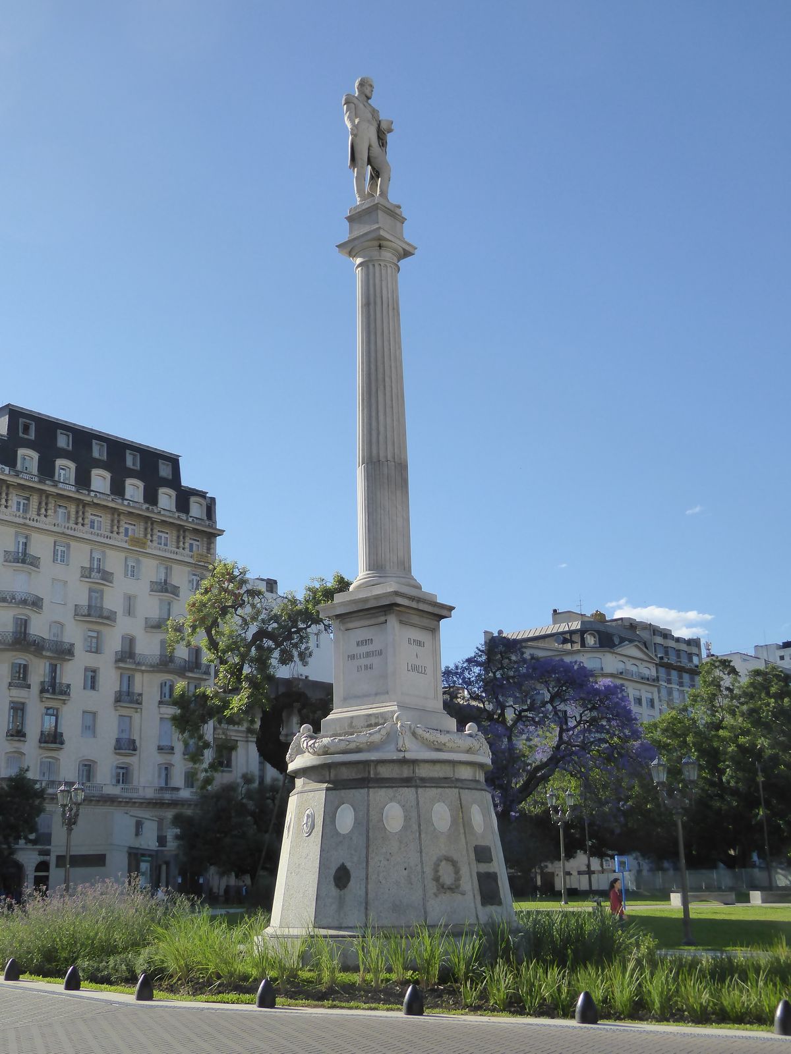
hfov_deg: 34.3
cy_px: 527
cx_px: 396
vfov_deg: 44.8
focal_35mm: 42
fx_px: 1280
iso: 160
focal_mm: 7.2
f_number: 3.8
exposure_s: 1/800
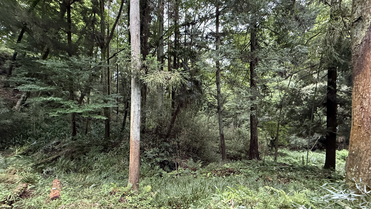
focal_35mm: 16
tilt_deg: -1.4
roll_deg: +2.4
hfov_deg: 99.4
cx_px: 185
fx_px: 157
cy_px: 124
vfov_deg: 66.5
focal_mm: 2.22
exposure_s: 1/60
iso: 640
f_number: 2.2
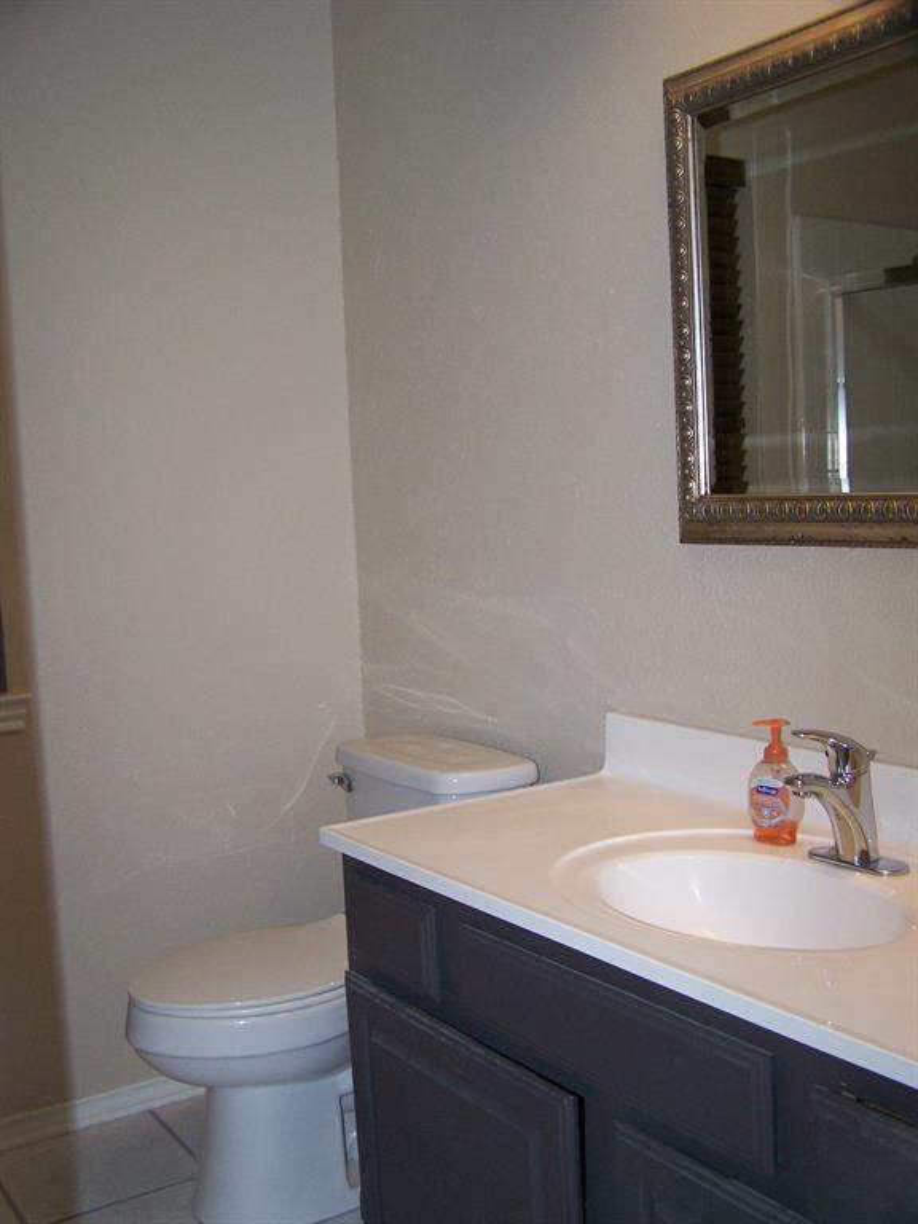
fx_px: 1344
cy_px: 612
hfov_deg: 37.7
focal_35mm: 38
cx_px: 459
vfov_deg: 49.0
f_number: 2.8
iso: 160
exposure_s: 1/60
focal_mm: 6.3
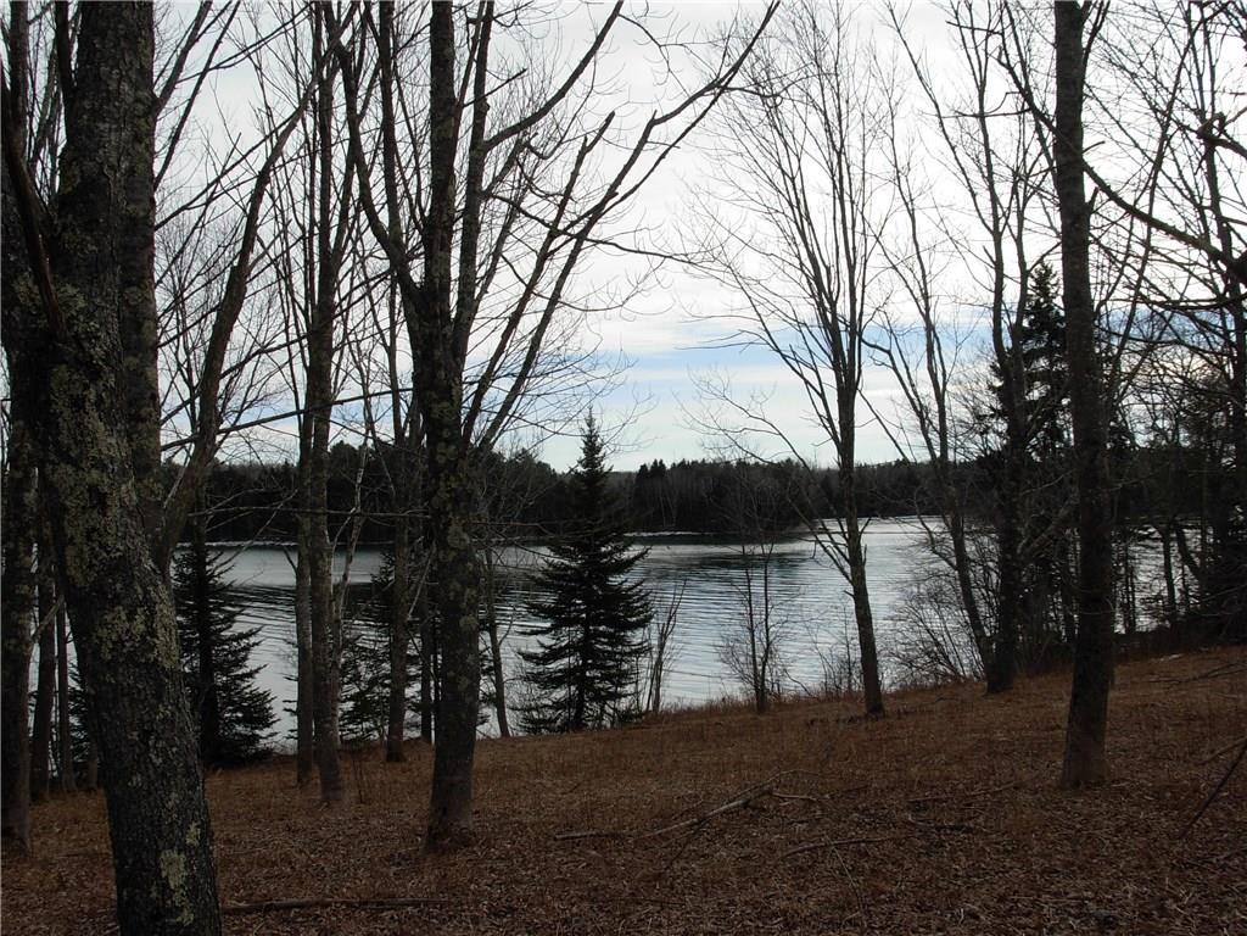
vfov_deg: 37.7
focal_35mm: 38
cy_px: 468
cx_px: 624
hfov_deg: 49.0
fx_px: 1369
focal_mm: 6.3
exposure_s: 1/627
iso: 79
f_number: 4.9
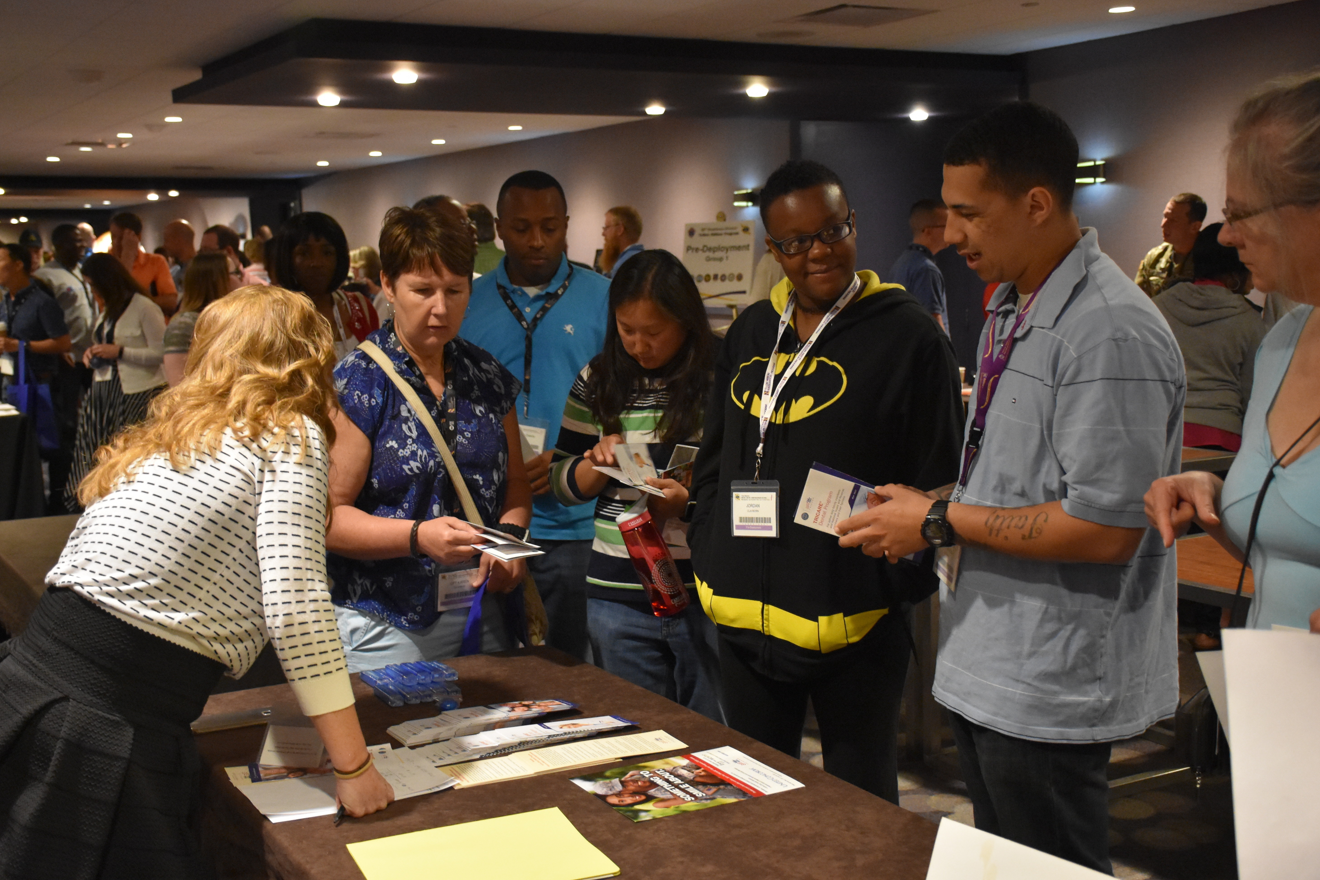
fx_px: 1522
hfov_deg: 46.9
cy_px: 449
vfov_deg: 32.2
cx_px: 666
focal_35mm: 42
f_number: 4
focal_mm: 27
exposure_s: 1/60
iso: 4500
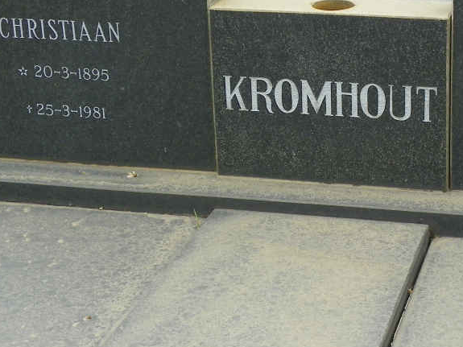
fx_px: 1284
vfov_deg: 15.3
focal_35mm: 96
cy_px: 71
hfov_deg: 20.2
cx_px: 362
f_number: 3.5
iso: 64
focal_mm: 8.2
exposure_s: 1/160
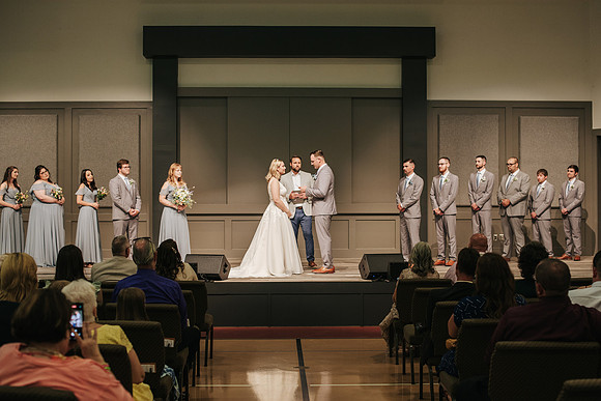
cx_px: 308
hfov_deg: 36.2
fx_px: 918
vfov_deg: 24.6
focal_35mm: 55
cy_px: 206
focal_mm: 50
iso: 1000
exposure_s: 1/200
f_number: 3.2
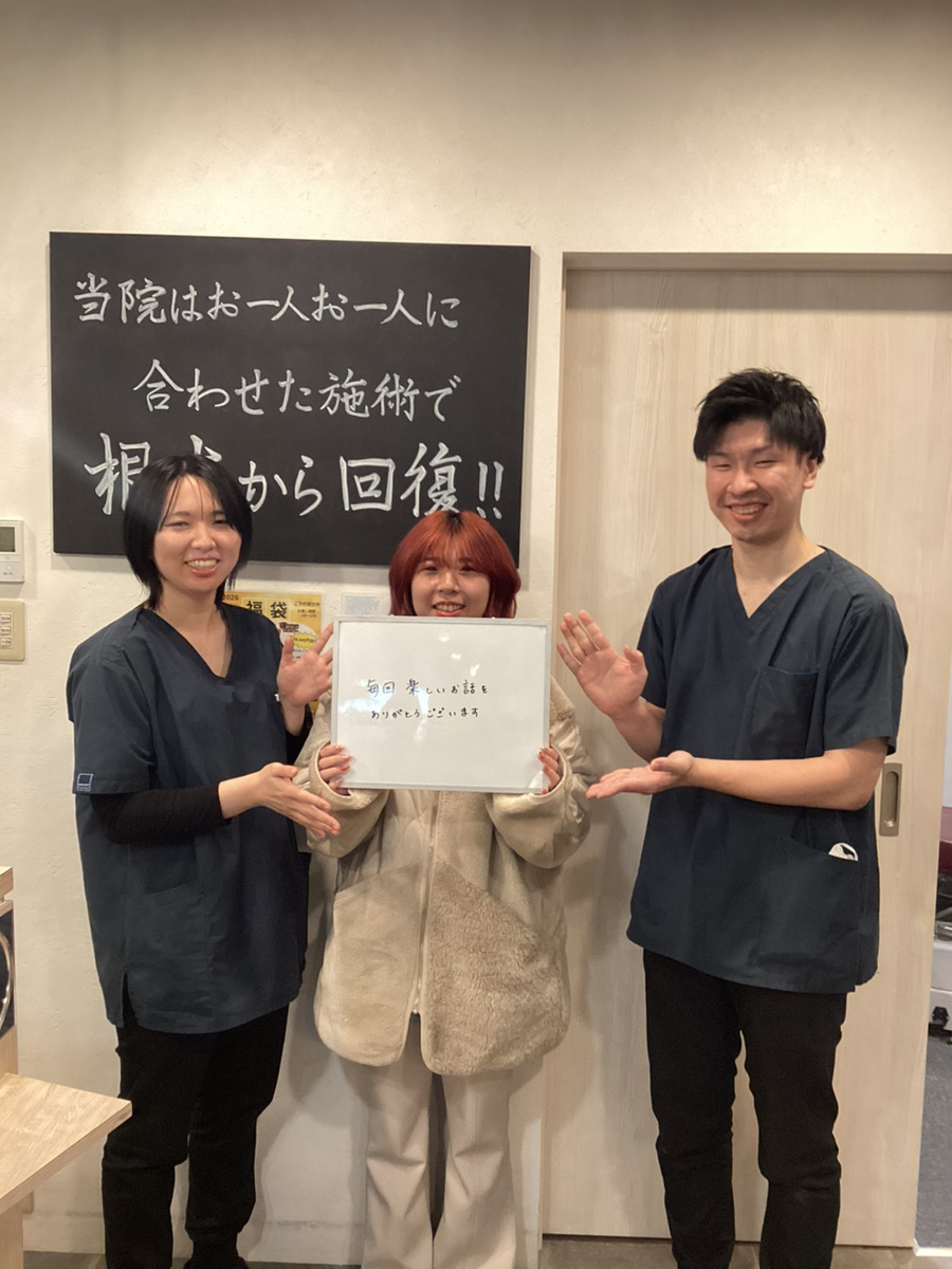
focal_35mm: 31
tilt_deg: -5.9
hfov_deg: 45.4
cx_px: 476
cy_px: 634
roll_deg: -0.9
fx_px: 1137
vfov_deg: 58.4
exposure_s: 1/50
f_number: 2.4
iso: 200
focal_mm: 3.3
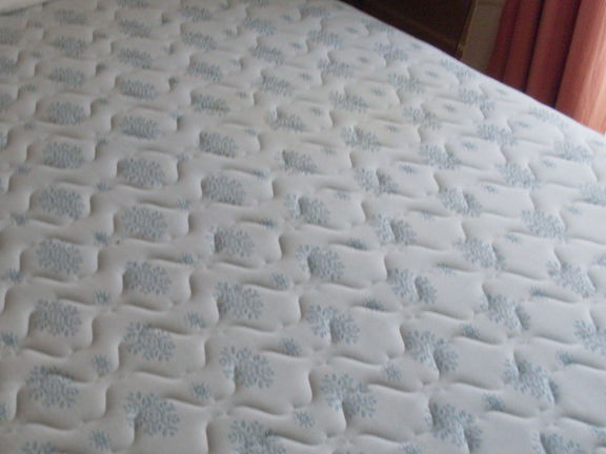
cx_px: 147
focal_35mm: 66
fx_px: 1155
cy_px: 310
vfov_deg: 22.1
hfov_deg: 28.9
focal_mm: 6.3
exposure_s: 1/60
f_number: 2.8
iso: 100
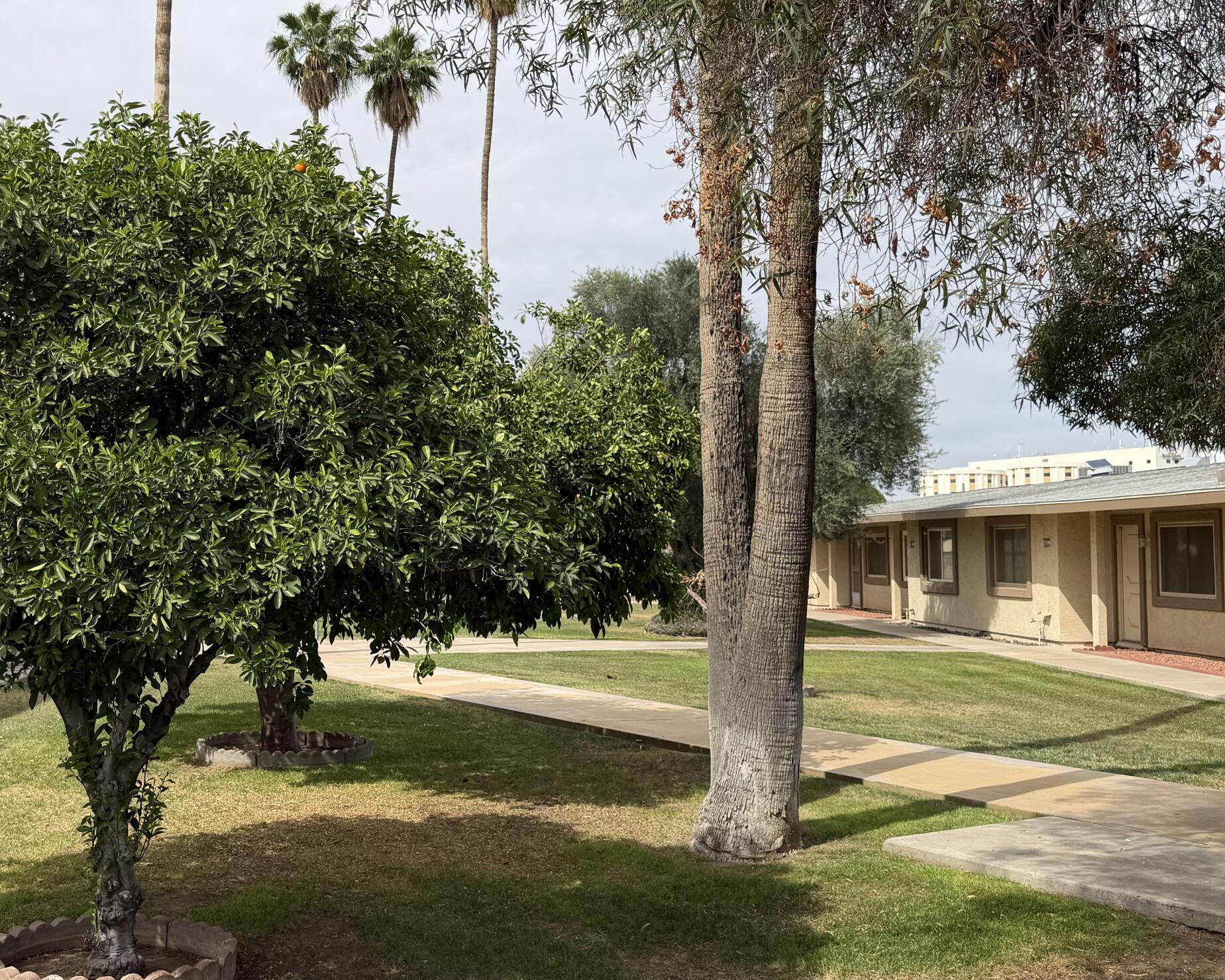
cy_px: 452
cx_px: 433
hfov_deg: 47.3
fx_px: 1378
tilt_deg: +4.8
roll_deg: -0.7
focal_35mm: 38
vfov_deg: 39.1
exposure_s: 1/4405
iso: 80
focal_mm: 6.76
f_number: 1.78
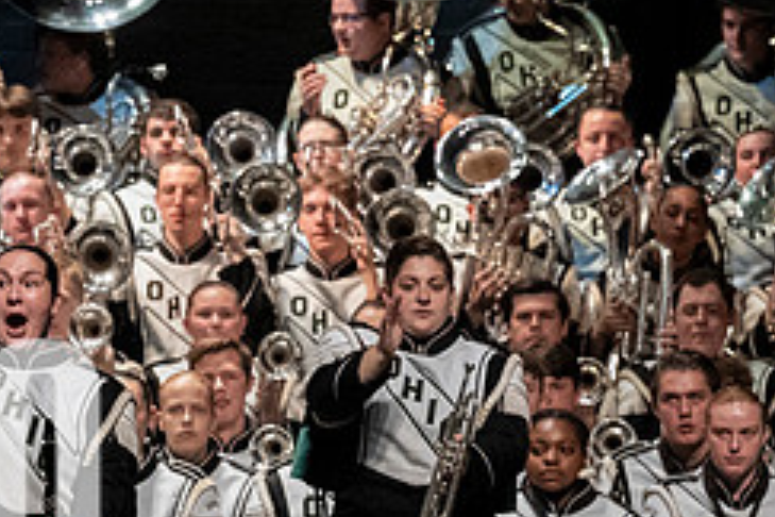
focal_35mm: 501
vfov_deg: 2.7
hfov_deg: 4.1
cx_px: -140
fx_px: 10785
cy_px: 488
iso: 4000
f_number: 4
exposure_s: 1/500
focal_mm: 140
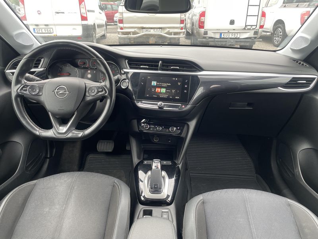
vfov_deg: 53.1
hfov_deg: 67.3
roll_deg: +1.1
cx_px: 159
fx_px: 239
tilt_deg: -23.0
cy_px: 120
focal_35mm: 26
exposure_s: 1/121
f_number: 1.6
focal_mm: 4.2
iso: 32
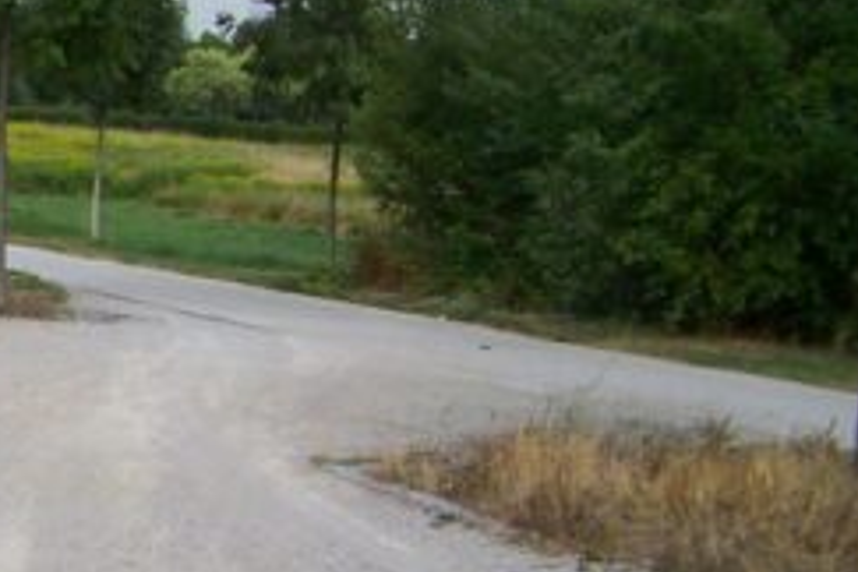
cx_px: -420
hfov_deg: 15.7
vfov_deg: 11.4
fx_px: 2860
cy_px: 252
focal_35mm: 120
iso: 64
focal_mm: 5.85
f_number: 2.8
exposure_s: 1/800
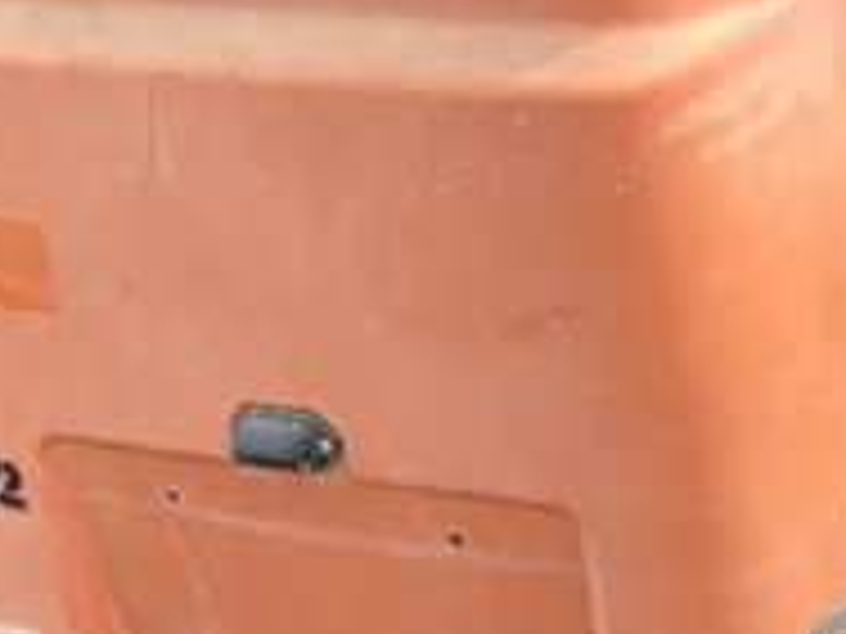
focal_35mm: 76
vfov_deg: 18.6
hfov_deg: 24.8
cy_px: 695
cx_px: 774
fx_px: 1857
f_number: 1.6
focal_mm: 4.2
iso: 50
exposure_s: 1/1247
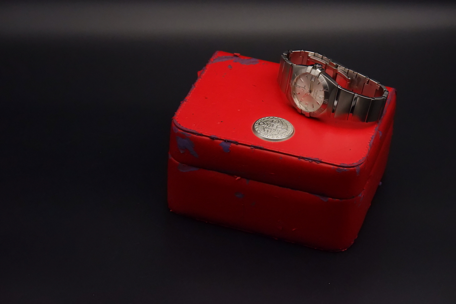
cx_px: 228
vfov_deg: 12.3
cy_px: 152
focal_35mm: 111
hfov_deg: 18.4
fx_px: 1406
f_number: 7.1
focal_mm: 74.1
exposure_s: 1/4000
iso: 6400
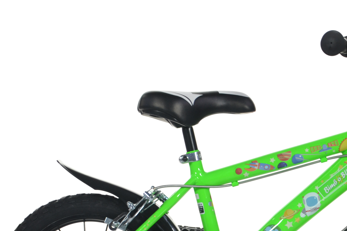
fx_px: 1590
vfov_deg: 8.3
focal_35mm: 165
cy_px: 188
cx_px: 230
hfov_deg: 12.4
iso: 400
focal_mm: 52
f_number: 6.3
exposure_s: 1/50
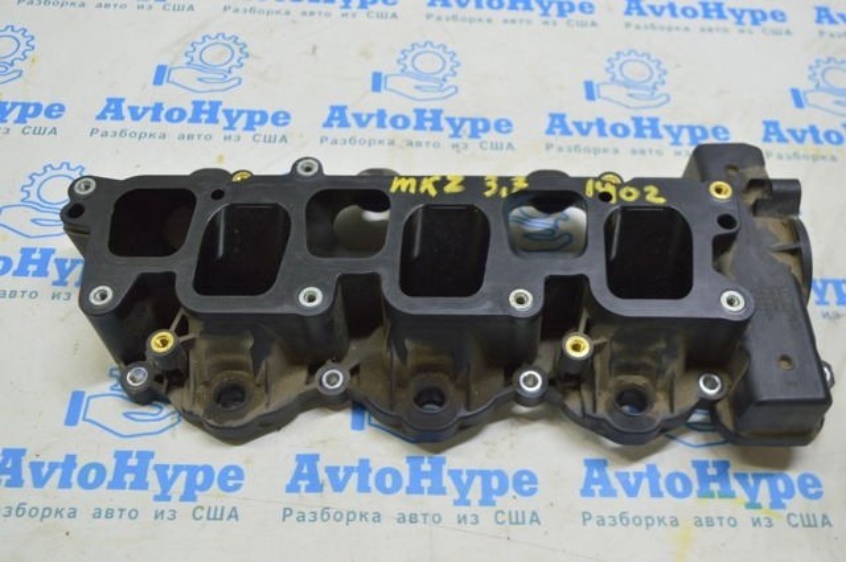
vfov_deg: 36.8
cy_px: 281
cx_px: 423
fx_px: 845
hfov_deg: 53.2
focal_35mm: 36
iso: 400
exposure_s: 1/20
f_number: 5.6
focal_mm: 24
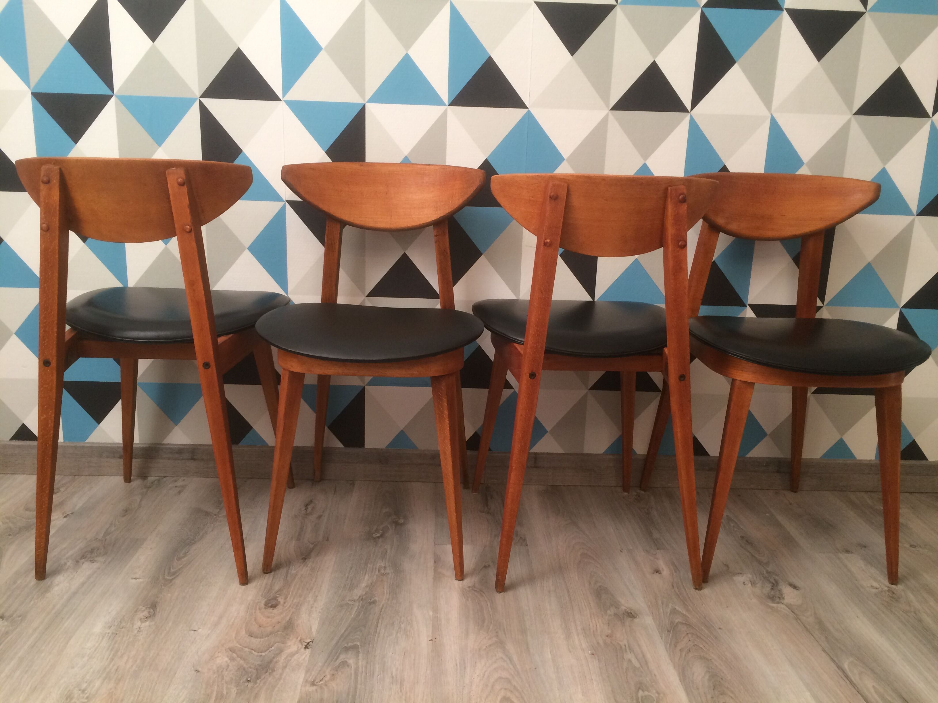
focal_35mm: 29
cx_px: 469
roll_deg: -3.0
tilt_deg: -15.7
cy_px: 352
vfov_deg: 48.2
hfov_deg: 61.7
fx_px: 786
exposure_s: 1/33
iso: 80
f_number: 2.2
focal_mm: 4.15
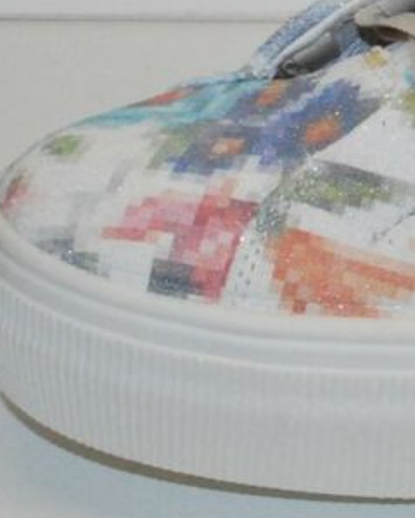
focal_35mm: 139
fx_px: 2134
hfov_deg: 10.6
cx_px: 694
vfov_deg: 13.6
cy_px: -36
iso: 1600
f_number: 14
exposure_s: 1/200
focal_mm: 22
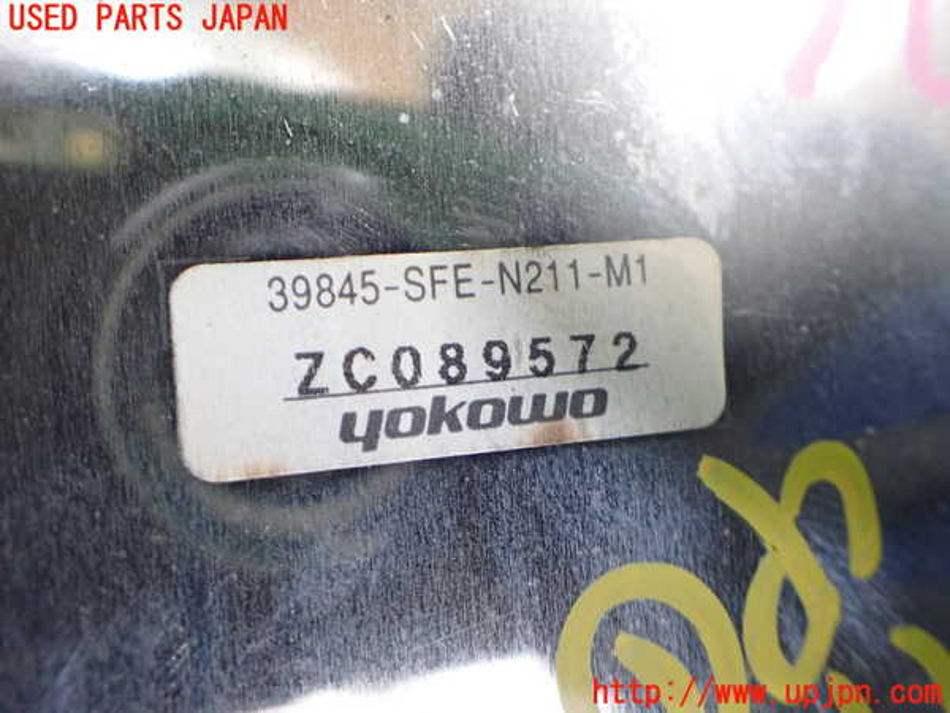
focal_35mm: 30
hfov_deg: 60.0
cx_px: 475
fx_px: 823
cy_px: 356
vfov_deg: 46.8
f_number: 2.3
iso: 800
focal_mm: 5.4
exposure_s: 1/80
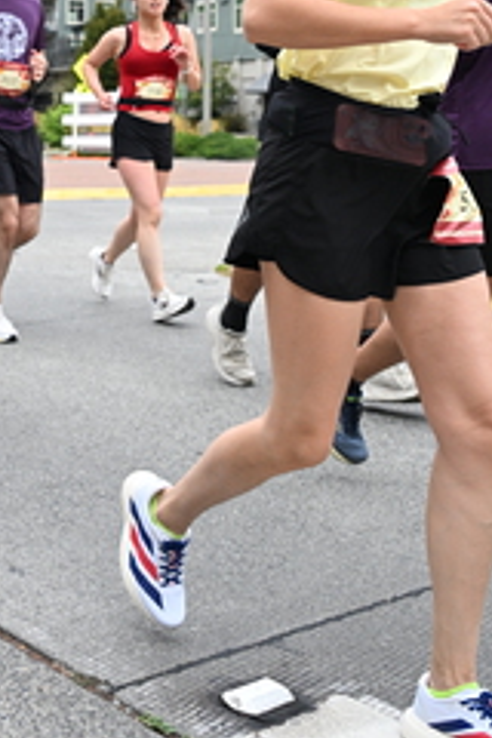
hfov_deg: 21.3
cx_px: 20
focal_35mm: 62
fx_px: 1271
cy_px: 62
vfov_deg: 30.8
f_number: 4
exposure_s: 1/800
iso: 1600
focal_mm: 27
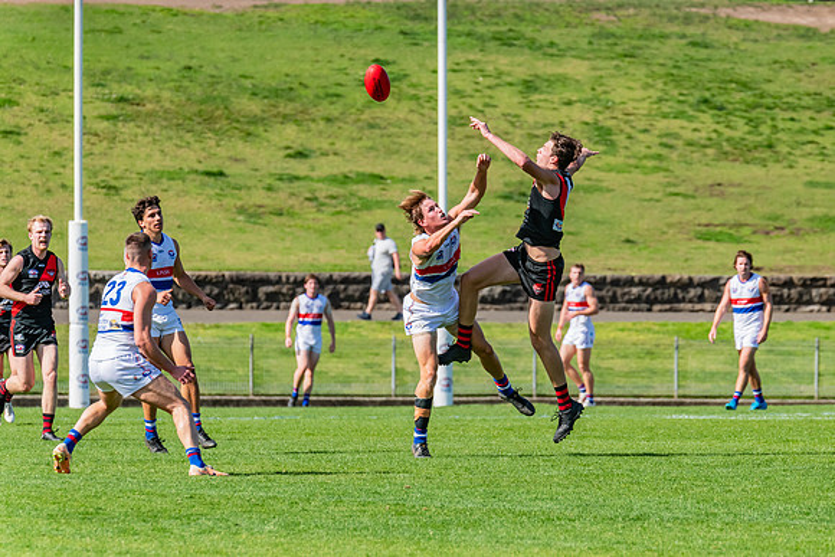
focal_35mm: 381
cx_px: 470
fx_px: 8834
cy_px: 258
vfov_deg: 3.6
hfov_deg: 5.4
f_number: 9
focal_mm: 330
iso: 800
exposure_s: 1/1600
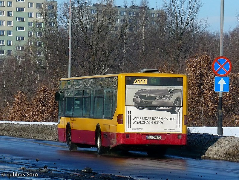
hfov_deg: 10.5
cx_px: 120
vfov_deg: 7.9
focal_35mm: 188
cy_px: 90
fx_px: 1298
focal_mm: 26
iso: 100
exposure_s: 1/1300
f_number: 4
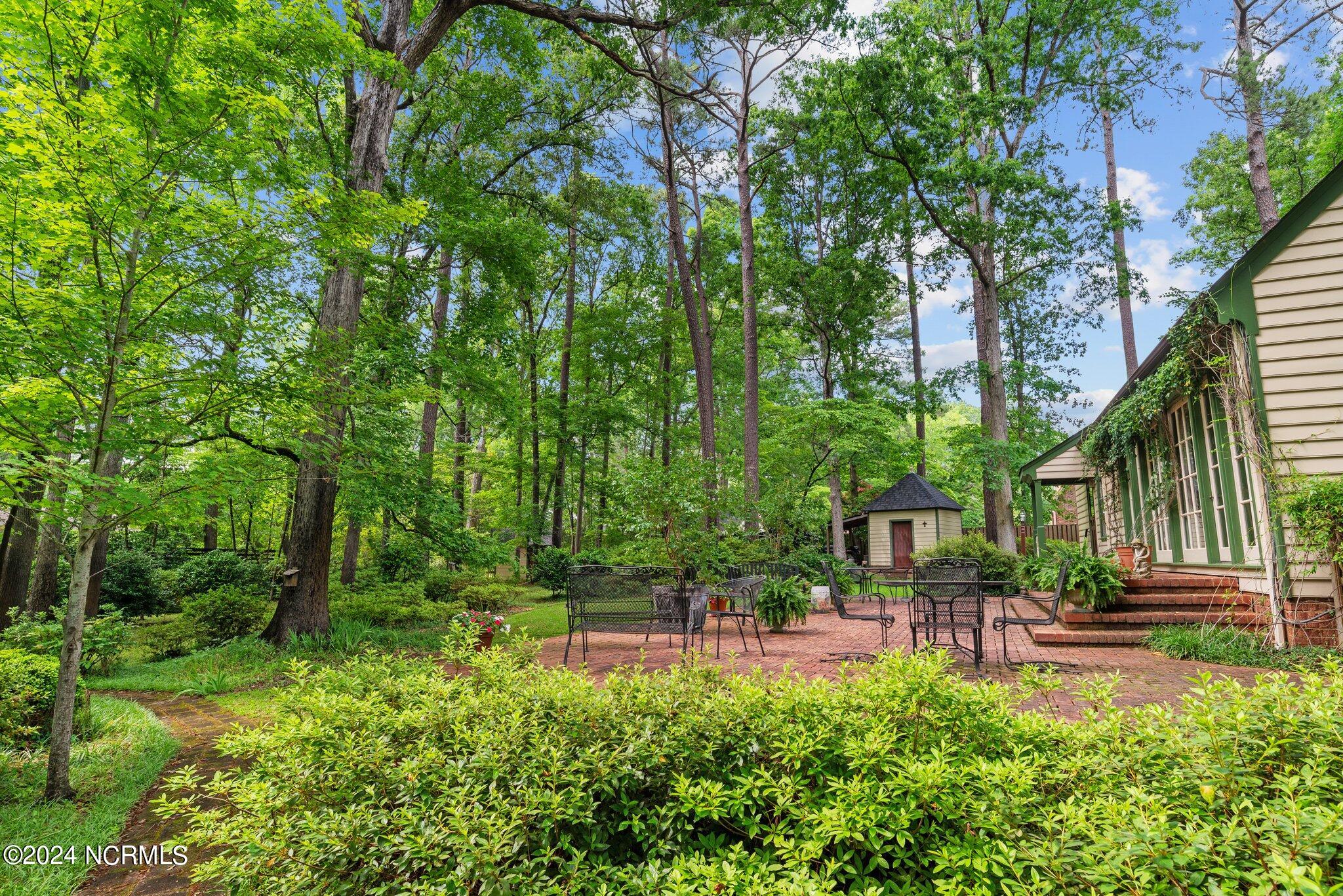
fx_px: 672
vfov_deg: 67.4
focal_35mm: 18
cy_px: 448
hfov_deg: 90.0
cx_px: 672
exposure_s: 1/125
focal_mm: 18
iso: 250
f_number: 8
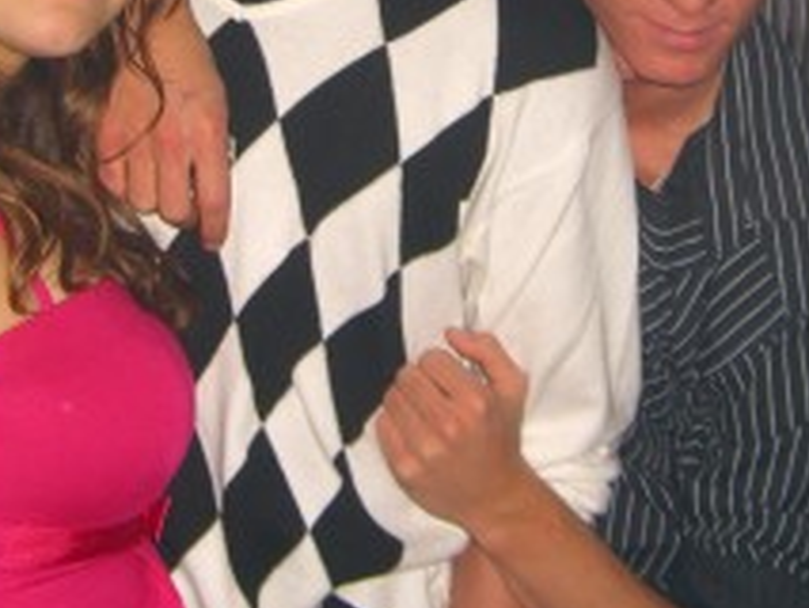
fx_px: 2502
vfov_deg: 13.5
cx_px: 414
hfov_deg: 18.4
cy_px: -91
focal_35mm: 107
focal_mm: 7.9
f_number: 2.8
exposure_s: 1/60
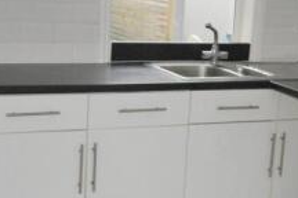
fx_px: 753
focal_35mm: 91
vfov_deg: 15.0
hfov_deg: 22.3
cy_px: 136
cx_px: 182
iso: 3200
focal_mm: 20
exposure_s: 1/60
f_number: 5.6
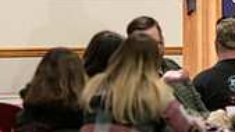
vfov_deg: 2.8
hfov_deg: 4.9
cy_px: 44
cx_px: 214
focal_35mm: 438
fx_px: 2729
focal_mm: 122
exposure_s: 1/200
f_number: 3.2
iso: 2000
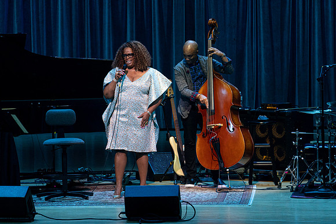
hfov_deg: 6.6
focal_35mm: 310
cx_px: 101
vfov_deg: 4.4
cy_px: 111
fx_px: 2892
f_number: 6.3
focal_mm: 200
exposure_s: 1/250
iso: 2500
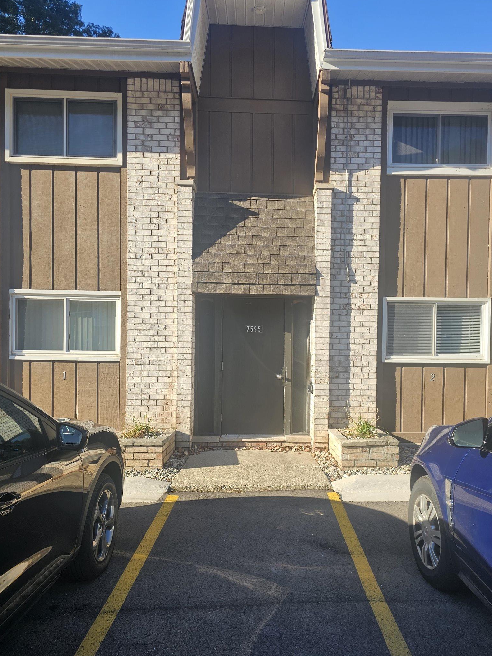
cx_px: 265
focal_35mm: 26
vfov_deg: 67.2
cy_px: 356
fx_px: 493
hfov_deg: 53.0
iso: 10
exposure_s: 1/276
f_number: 1.7
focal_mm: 6.3
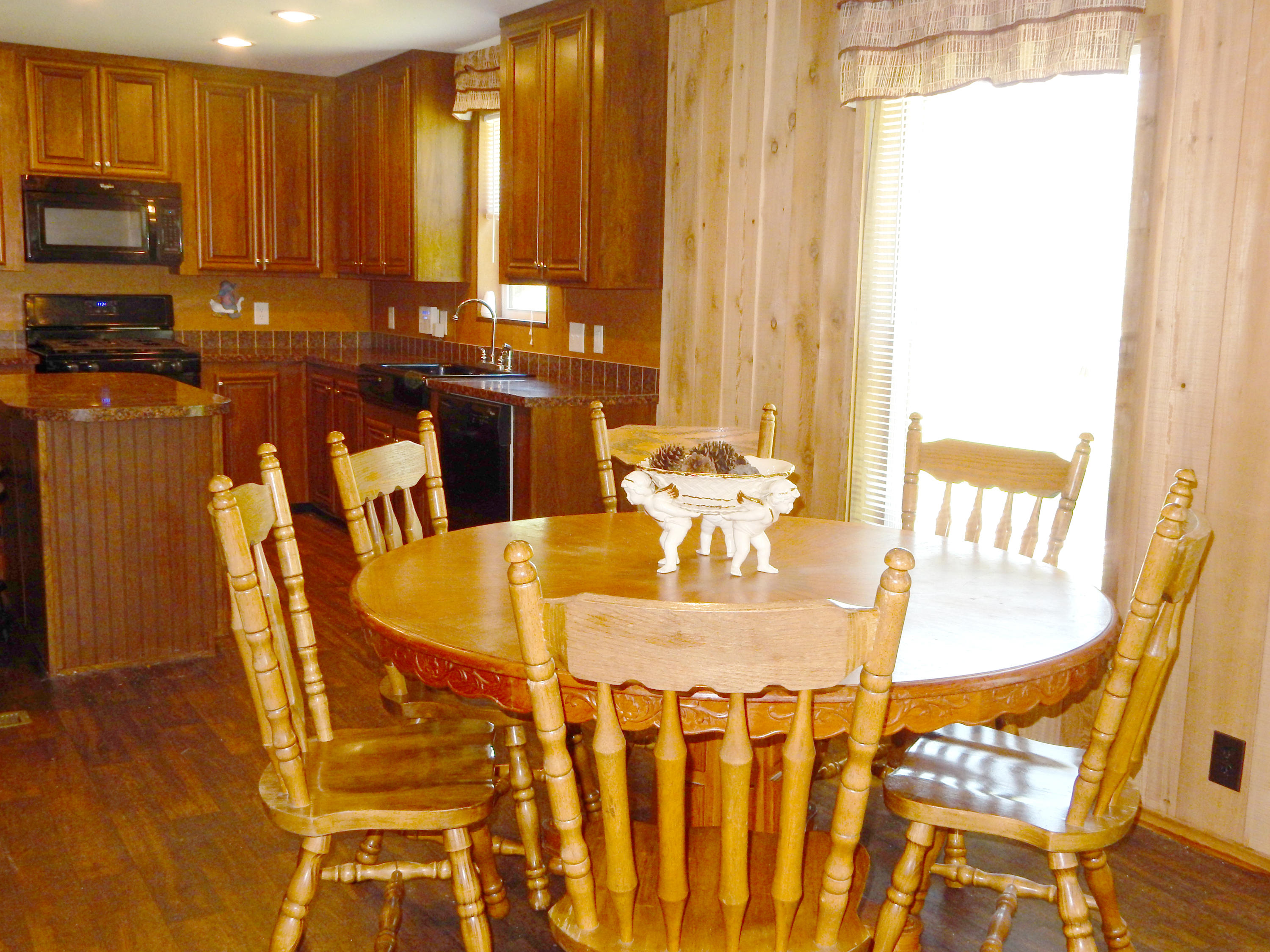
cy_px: 476
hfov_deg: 51.4
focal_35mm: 36
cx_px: 635
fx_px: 1321
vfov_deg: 39.7
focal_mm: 6.4
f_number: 4.2
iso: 280
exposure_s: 1/30
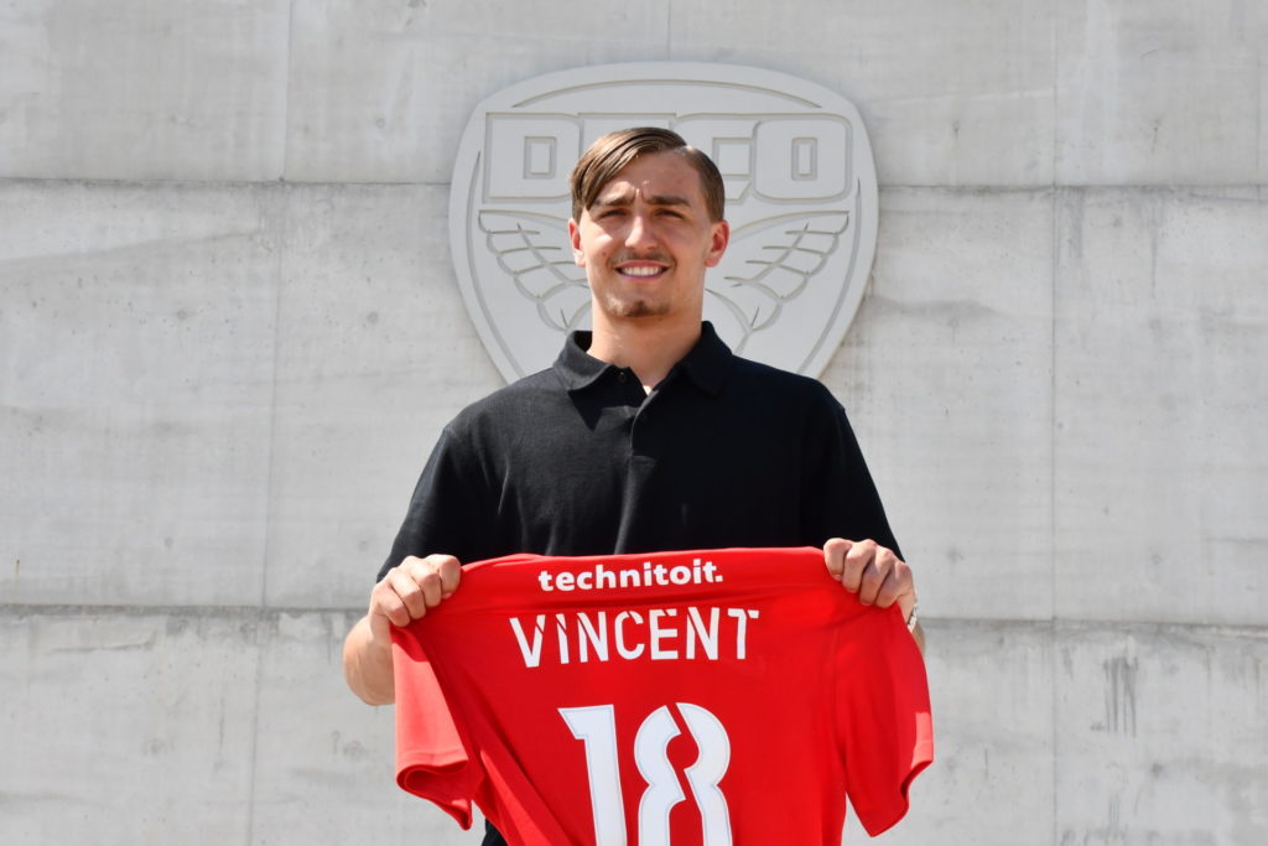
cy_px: 423
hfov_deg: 24.2
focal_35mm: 84
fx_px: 2959
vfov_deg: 16.3
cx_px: 634
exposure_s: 1/500
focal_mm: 42
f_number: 11
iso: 500
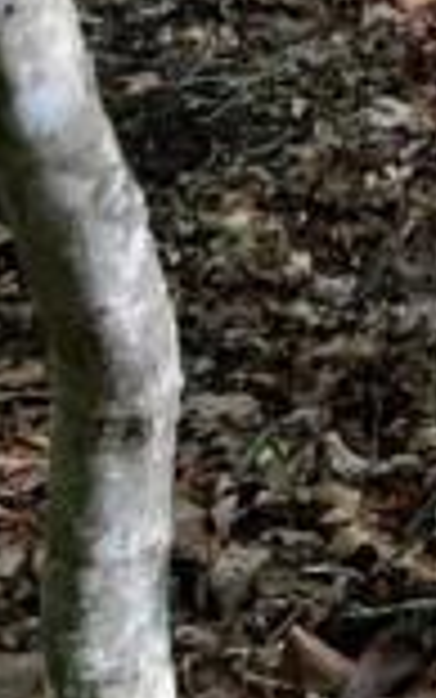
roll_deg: +1.0
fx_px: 4065
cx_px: 930
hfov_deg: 6.0
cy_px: -1139
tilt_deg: -9.6
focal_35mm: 214
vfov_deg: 8.7
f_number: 1.5
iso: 80
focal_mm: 5.7
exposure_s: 1/121
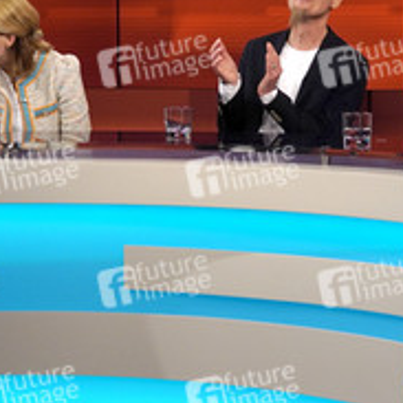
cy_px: 117
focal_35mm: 94
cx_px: 184
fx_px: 1238
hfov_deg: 18.5
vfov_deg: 18.4
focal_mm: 30
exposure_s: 1/500
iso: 640
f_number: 1.8
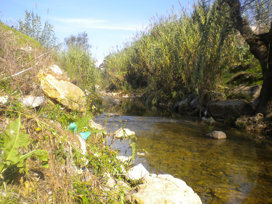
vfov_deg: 40.7
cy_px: 102
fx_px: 275
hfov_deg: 52.6
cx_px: 136
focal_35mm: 35
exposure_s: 1/335
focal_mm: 6.3
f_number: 4.6
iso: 80
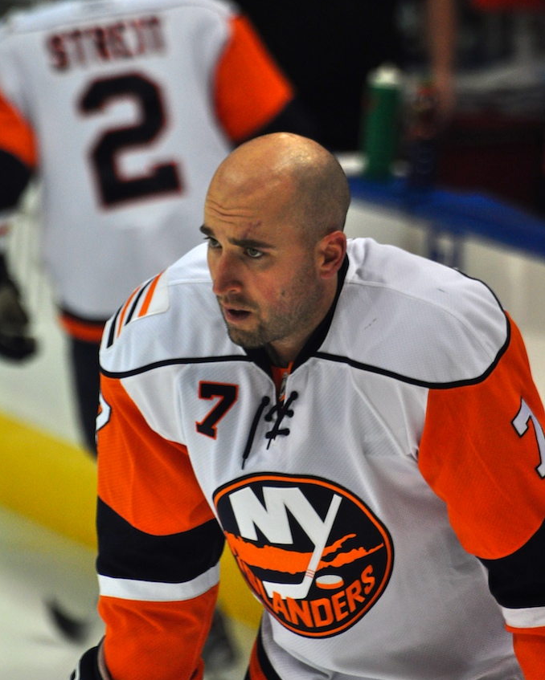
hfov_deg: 3.0
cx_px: 272
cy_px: 286
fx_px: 10279
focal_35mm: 510
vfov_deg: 3.8
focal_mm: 300
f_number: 5.6
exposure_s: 1/500
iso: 800
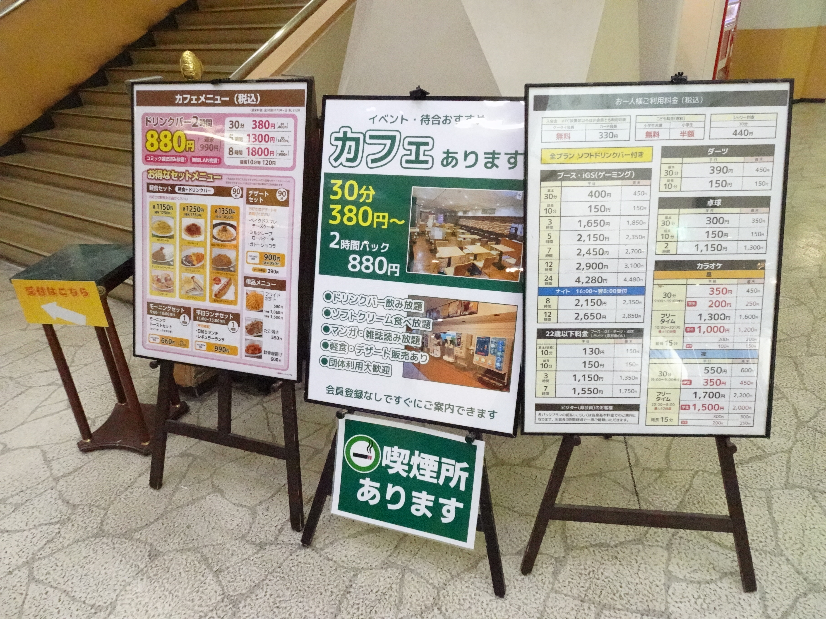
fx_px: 573
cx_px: 413
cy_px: 310
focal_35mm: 24
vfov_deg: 56.8
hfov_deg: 71.6
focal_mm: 4.25
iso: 2500
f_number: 3.5
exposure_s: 1/100
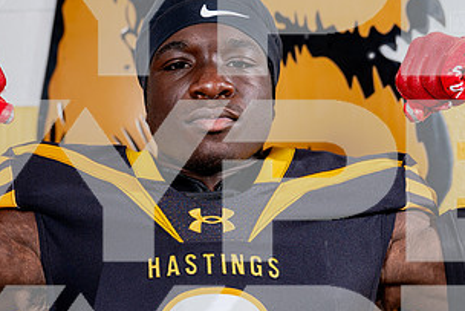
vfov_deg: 15.4
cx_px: 193
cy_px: 182
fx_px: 1150
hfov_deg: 22.8
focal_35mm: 89
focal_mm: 46
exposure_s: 1/250
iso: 100
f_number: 4
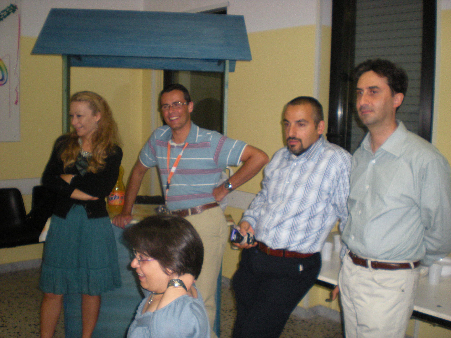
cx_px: 226
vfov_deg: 37.7
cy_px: 169
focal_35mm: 38
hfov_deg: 49.0
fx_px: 495
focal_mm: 6.3
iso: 250
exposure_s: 1/60
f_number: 3.1
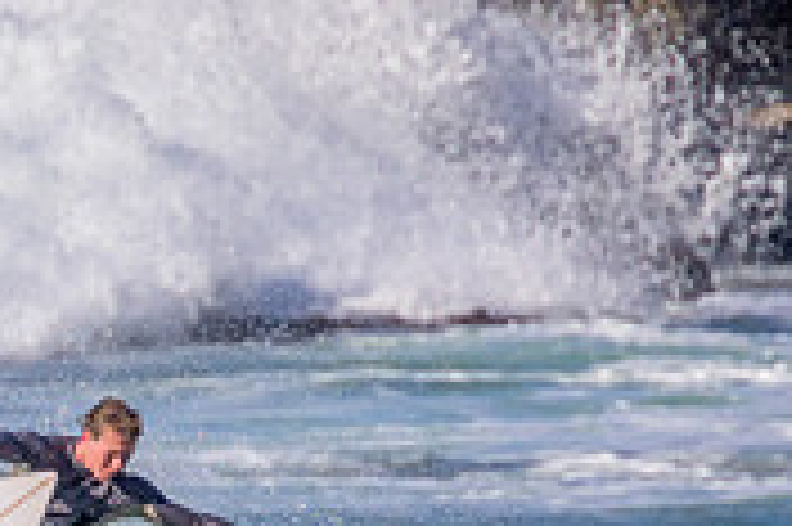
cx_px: 27
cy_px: 690
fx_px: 57915
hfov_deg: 0.8
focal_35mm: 2635
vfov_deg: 0.5
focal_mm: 800
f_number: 11
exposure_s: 1/2000
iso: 900
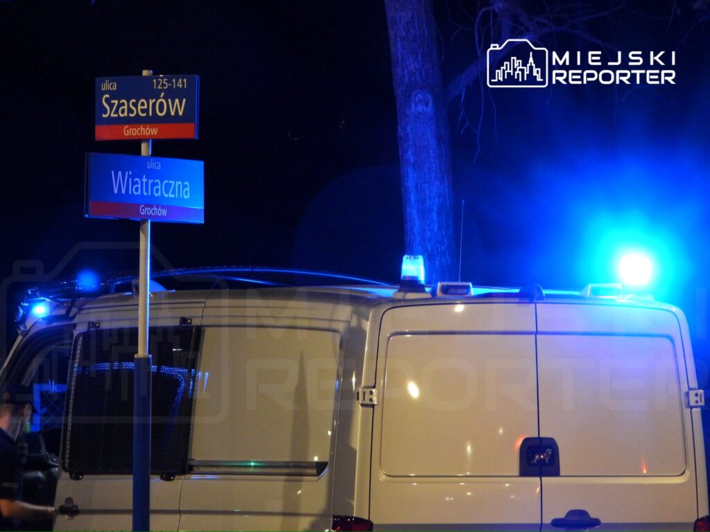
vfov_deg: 5.0
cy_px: 266
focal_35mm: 300
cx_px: 355
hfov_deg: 6.6
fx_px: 6153
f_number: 4.5
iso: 800
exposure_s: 1/4
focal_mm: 53.9
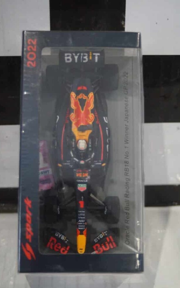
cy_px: 146
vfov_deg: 33.0
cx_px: 84
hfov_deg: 21.0
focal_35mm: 62
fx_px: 487
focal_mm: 40
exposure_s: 1/160
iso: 3200
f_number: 4.5
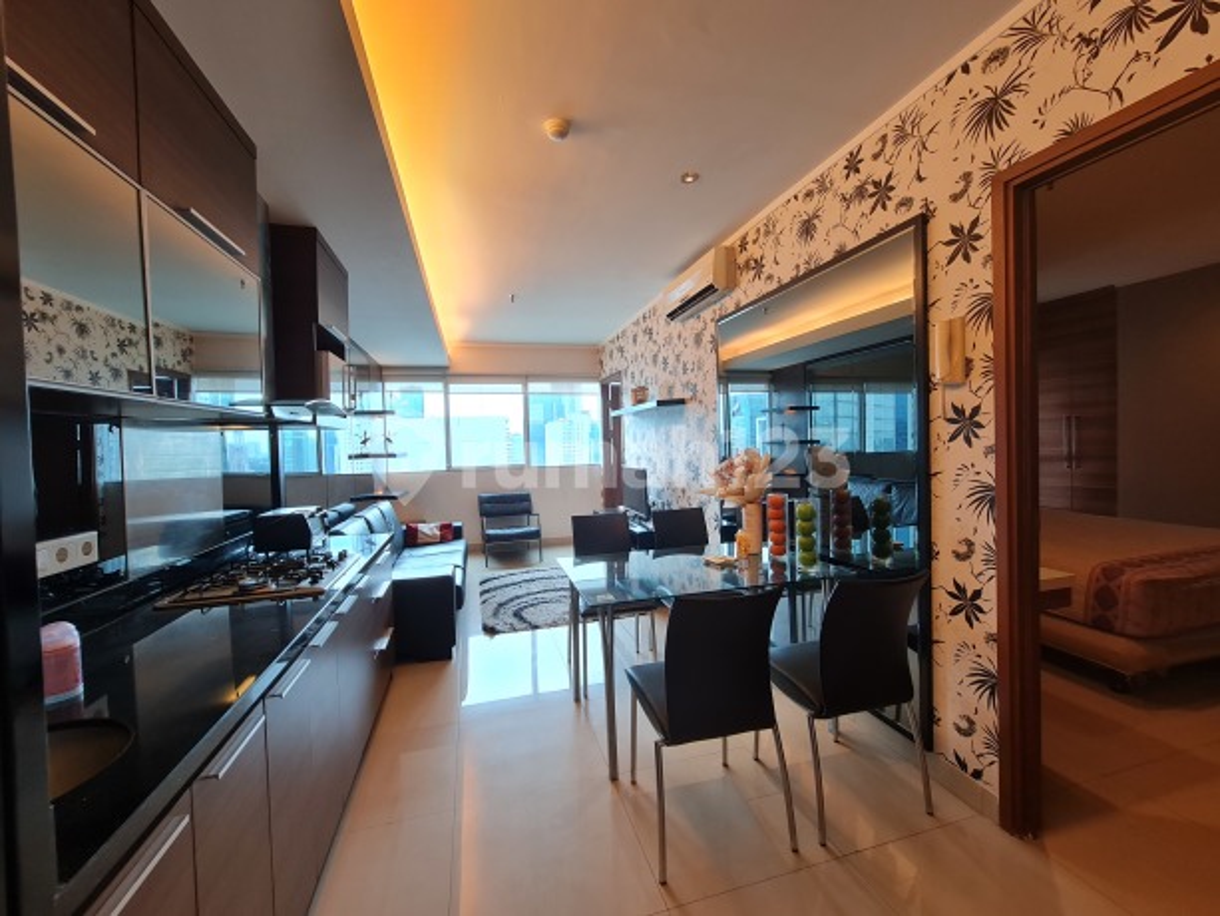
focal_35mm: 13
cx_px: 610
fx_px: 458
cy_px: 458
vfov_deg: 89.9
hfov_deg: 106.2
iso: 100
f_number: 2.2
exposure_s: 1/50
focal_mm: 2.2
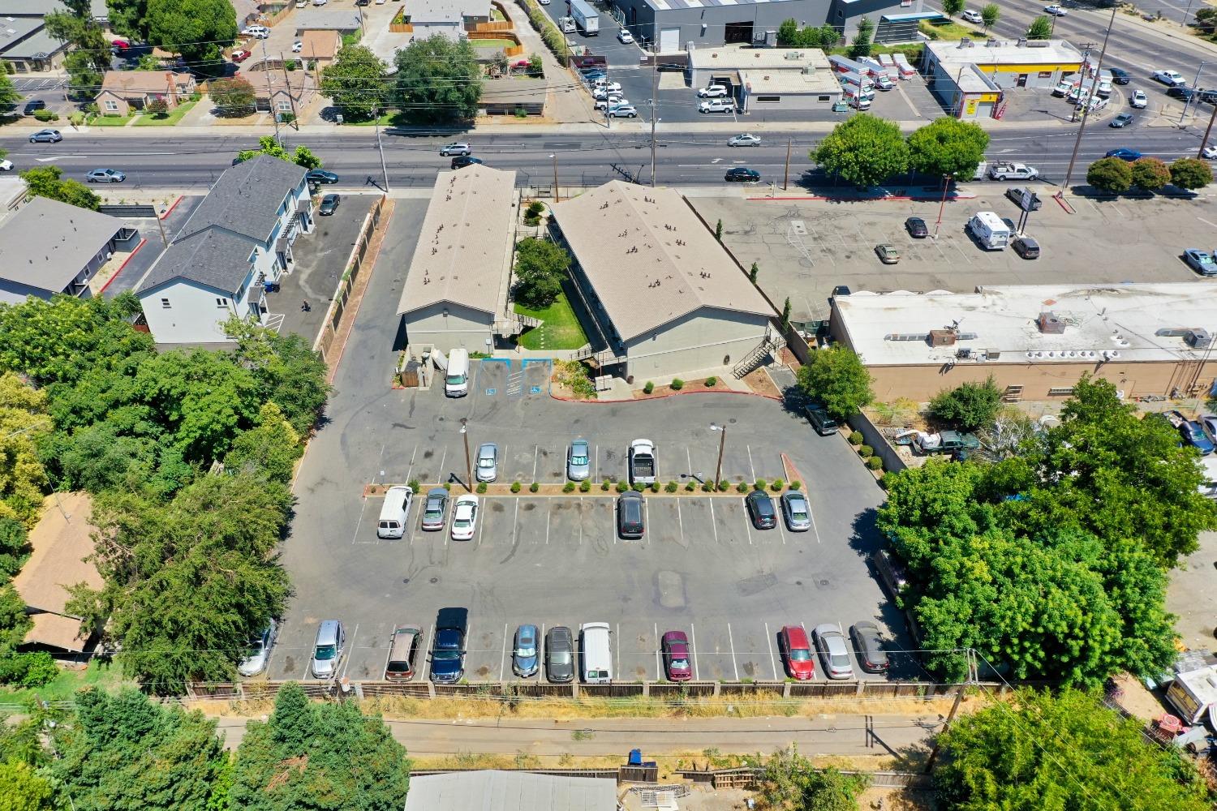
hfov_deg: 65.5
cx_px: 608
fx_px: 946
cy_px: 406
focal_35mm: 28
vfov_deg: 46.4
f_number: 5.6
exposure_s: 1/400
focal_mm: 10.26
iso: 100
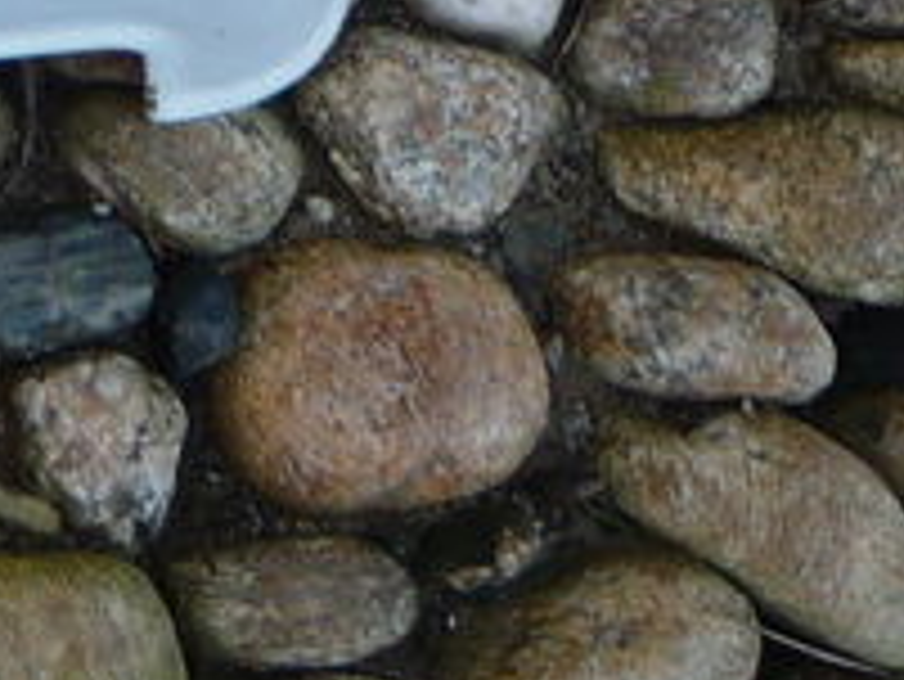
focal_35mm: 149
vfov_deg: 8.9
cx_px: -944
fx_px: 3893
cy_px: -991
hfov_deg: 11.8
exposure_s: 1/100
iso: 100
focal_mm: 5.2
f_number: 3.5
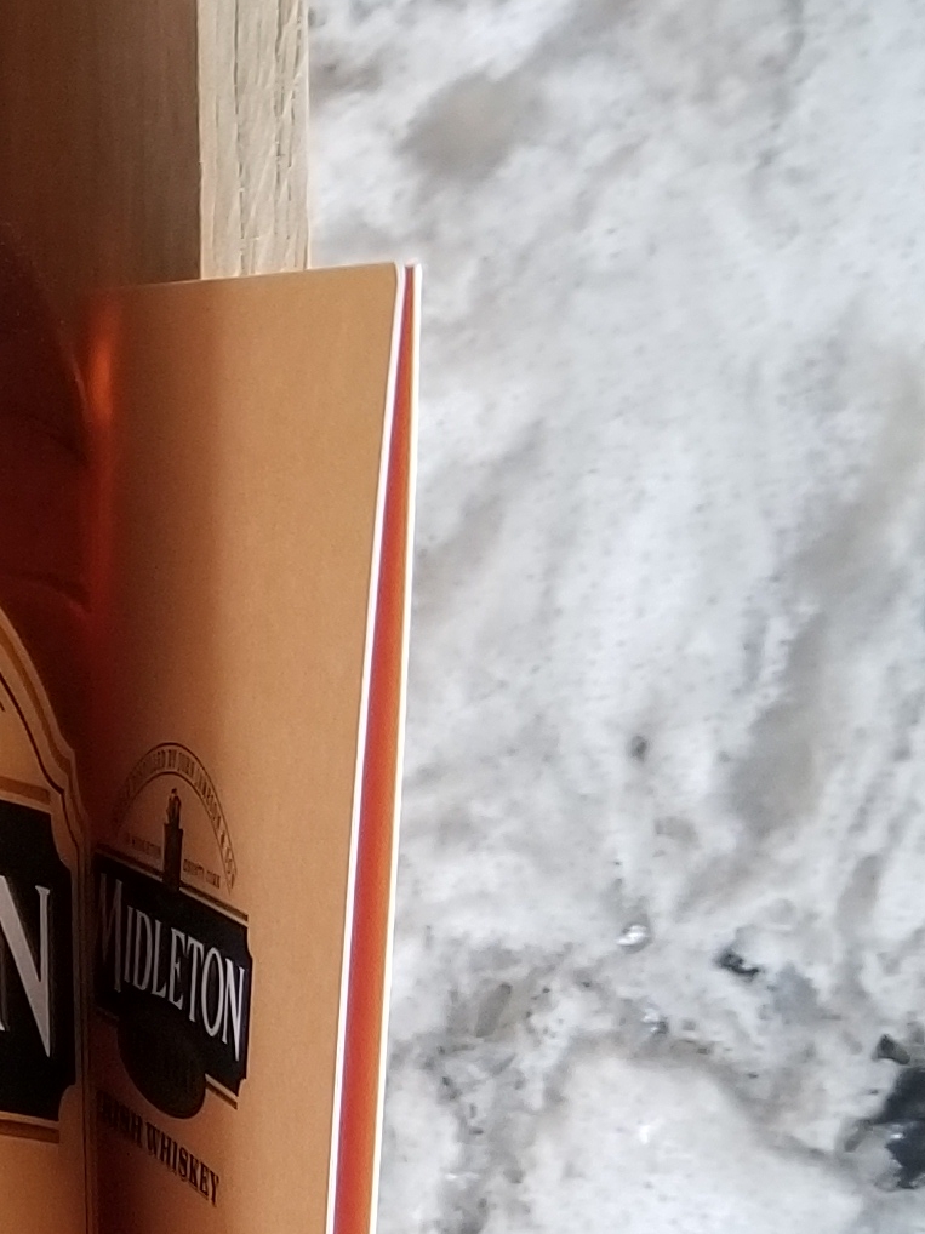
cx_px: -902
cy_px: 926
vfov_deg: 19.0
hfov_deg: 12.7
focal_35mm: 103
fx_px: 3671
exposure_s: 1/24
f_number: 1.7
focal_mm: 4.3
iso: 200
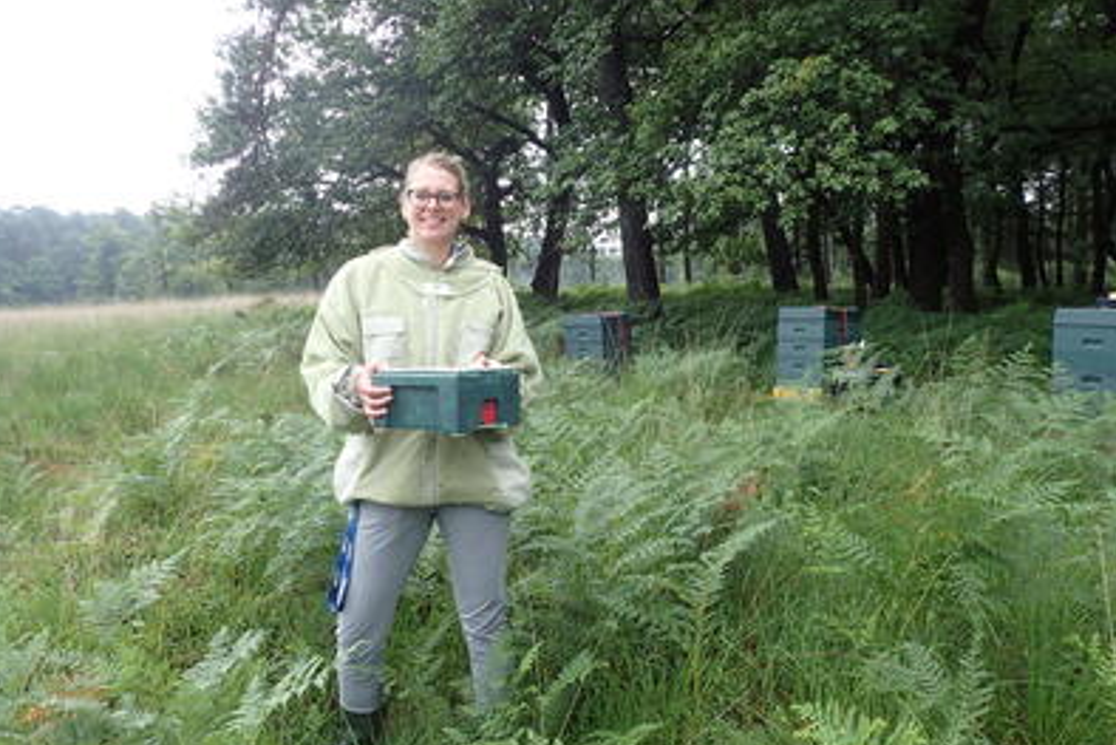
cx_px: 565
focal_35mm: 27
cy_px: 378
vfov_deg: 48.0
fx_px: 837
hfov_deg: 67.4
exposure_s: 1/125
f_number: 2.8
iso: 200
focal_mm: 4.5
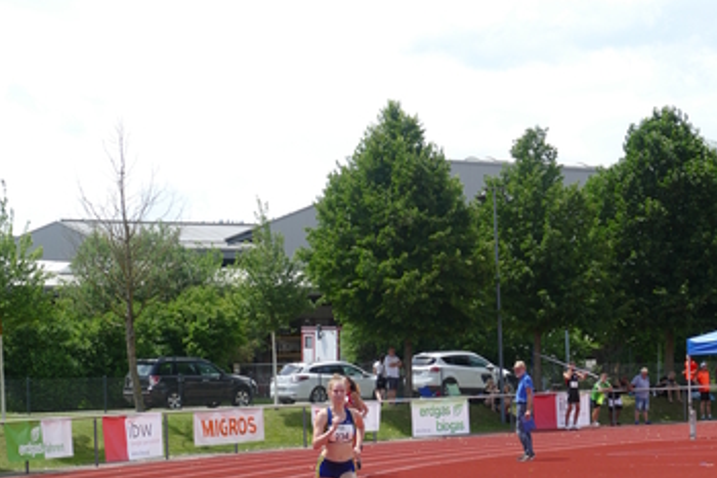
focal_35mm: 105
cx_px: 350
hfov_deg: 19.5
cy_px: 499
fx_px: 2090
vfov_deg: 12.8
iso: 125
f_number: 3.6
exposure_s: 1/800
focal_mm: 24.66
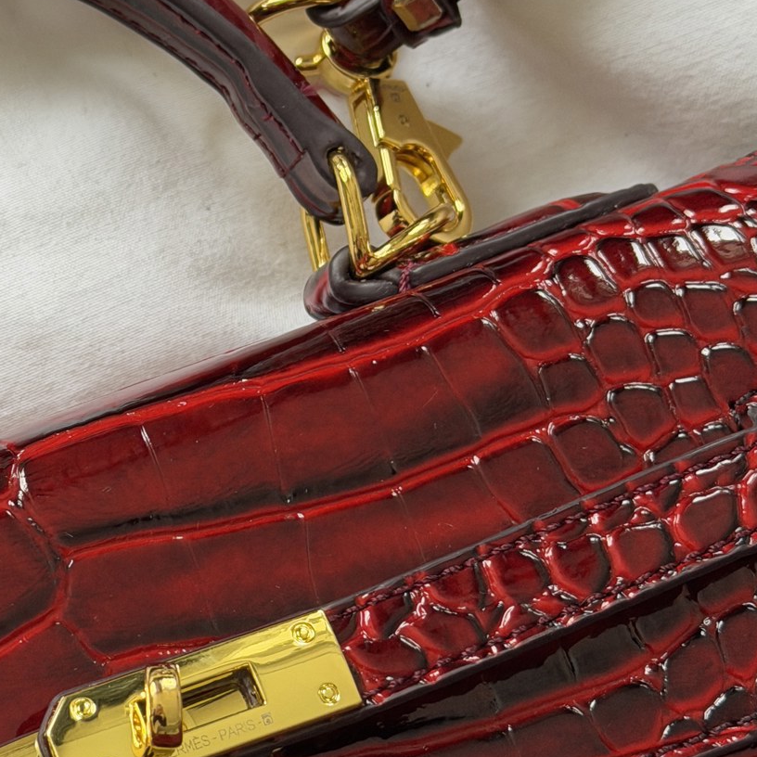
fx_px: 2573
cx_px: 109
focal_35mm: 104
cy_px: 398
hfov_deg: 16.6
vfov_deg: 16.7
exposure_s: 1/60
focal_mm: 6.76
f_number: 1.78
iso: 200
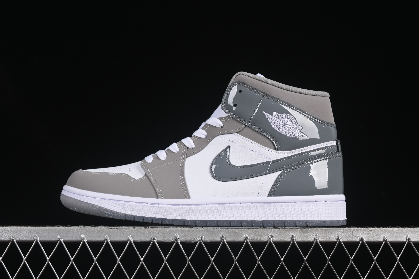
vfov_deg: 18.2
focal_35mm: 75
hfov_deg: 27.0
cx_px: 210
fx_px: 873
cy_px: 140
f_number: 8
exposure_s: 1/80
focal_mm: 50
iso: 160
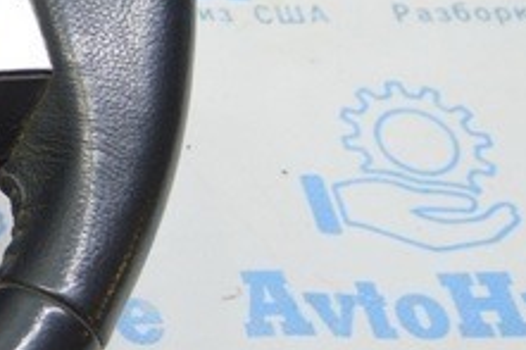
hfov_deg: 13.5
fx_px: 1825
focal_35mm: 125
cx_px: -600
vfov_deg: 10.8
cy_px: -37
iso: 400
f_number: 3.5
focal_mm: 18
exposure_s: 1/50
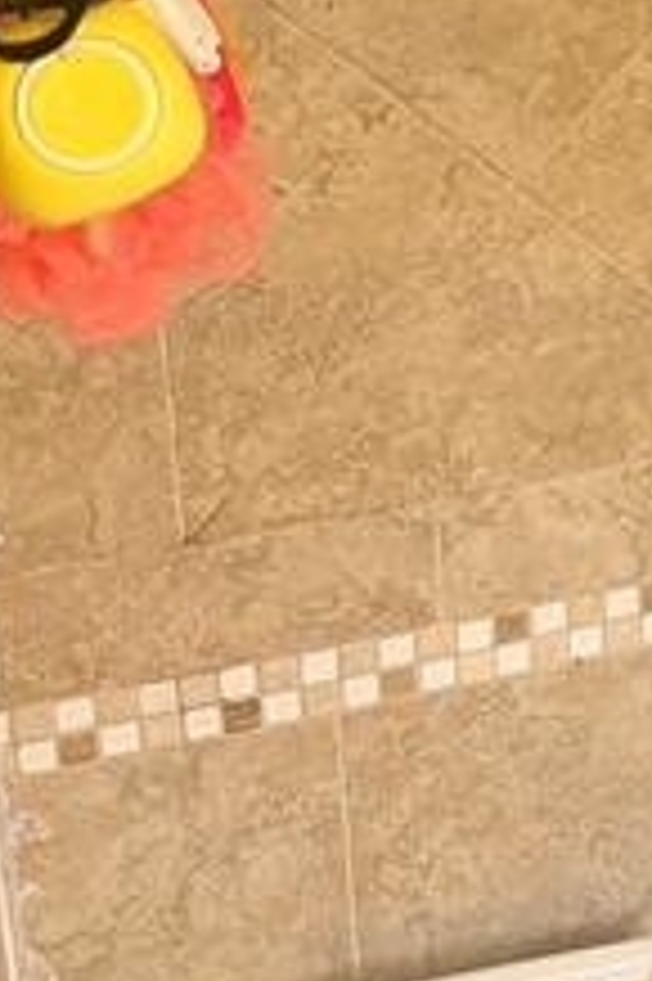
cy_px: 32
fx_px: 2394
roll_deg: -0.3
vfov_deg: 22.4
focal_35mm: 88
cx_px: 1052
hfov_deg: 14.2
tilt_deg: -18.7
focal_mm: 6.76
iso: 250
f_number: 1.78
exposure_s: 1/60
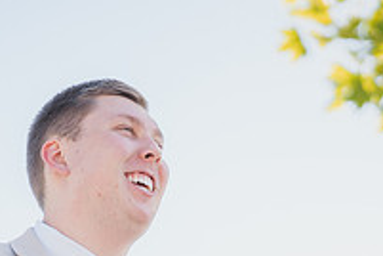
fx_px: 1532
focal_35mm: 144
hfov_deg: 14.2
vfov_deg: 9.4
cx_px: 152
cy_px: 324
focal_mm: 50
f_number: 1.4
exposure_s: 1/2000
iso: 125
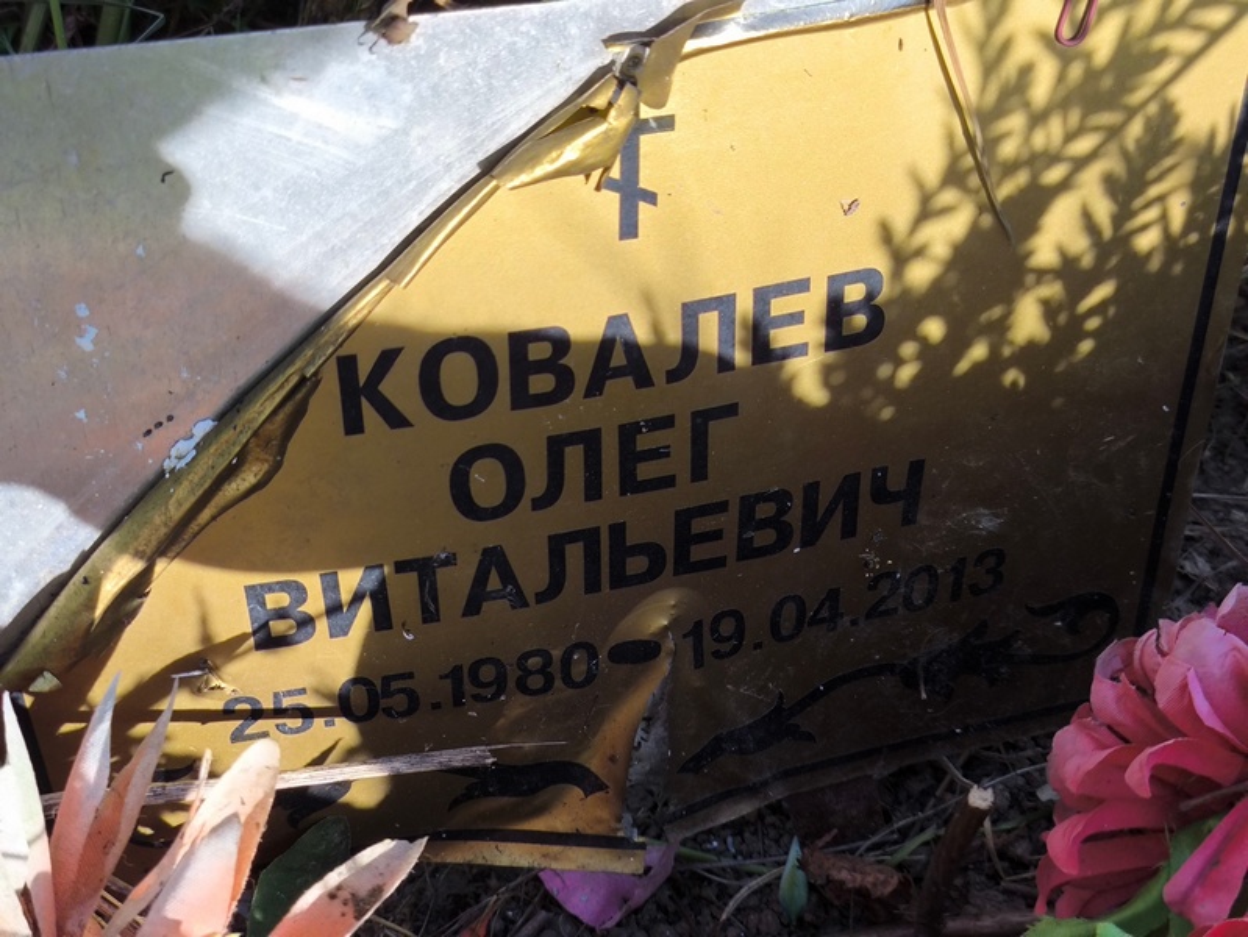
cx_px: 624
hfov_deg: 38.2
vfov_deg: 29.1
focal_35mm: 50
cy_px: 468
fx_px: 1803
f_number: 1.7
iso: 50
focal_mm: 4.71
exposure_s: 1/541
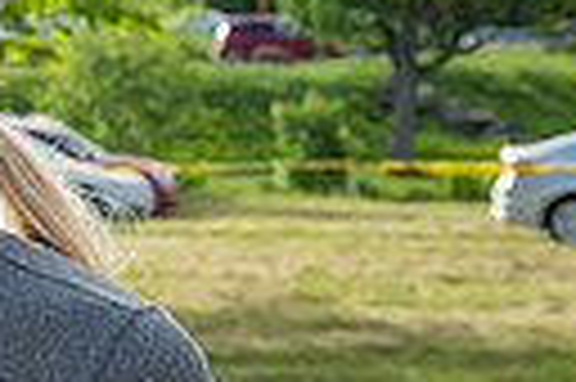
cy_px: 261
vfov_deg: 7.6
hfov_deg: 10.2
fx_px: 2892
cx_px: -716
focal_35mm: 181
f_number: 5.6
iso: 640
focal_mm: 40
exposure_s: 1/2000
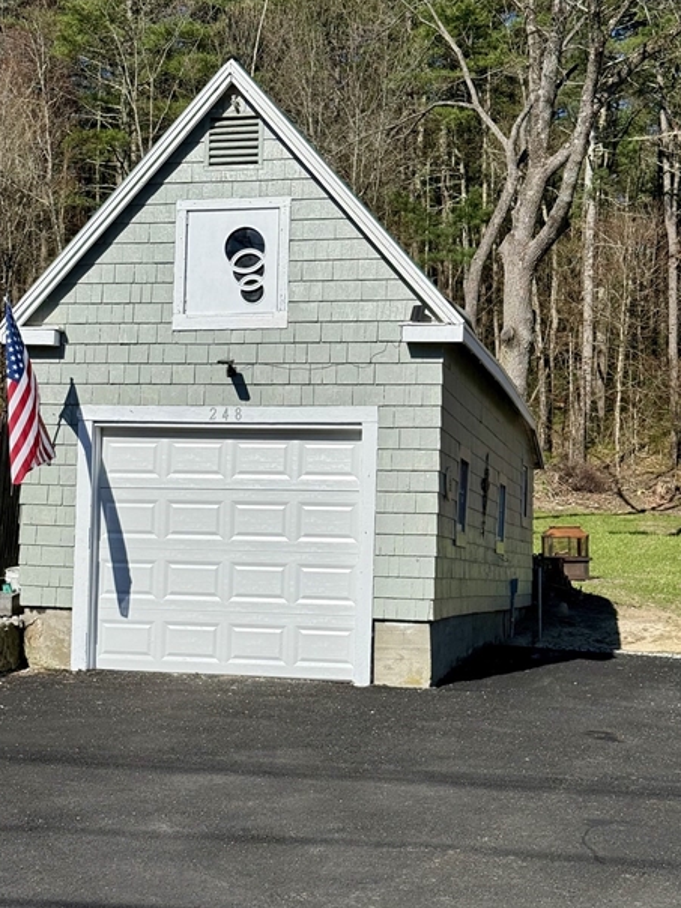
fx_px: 1600
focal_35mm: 61
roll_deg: -1.7
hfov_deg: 24.0
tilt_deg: +5.3
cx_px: 290
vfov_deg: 31.7
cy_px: 454
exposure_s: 1/11364
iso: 64
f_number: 1.78
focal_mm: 6.76
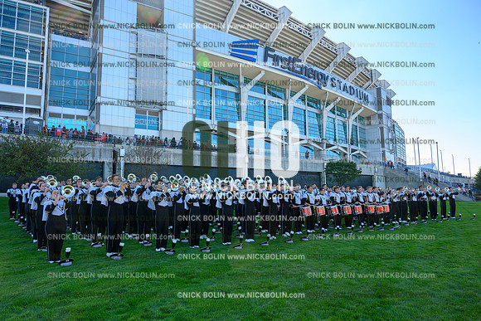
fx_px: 321
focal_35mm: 24
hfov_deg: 73.7
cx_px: 240
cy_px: 160
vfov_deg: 53.2
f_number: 8
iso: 800
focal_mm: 24
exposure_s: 1/640
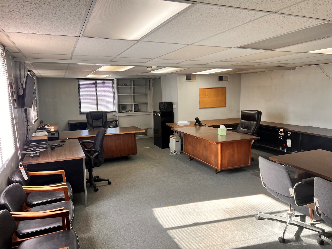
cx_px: 166
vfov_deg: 53.1
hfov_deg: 67.3
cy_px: 124
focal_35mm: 26
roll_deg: +1.3
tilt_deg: -7.7
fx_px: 249
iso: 50
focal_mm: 5.7
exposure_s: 1/121
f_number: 1.5
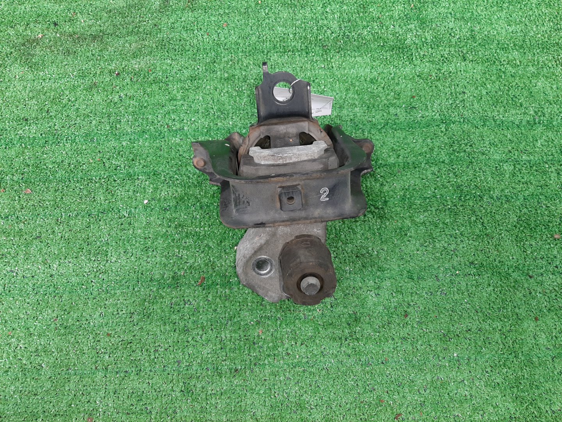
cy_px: 211
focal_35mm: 26
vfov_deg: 53.1
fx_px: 422
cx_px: 281
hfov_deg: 67.3
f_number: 1.7
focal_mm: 3.93
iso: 143
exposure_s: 1/50
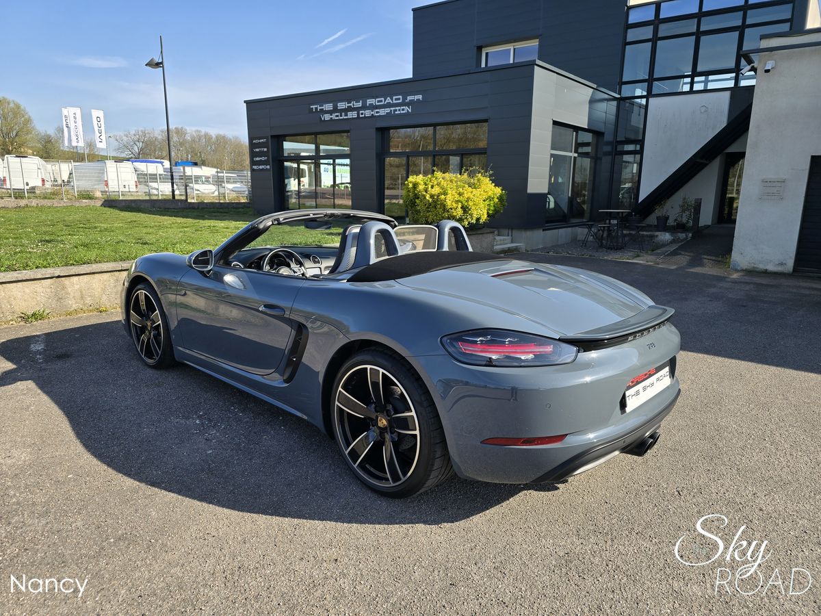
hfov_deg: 73.9
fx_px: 545
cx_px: 410
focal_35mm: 23
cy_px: 308
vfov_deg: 58.9
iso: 12
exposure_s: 1/430
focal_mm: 6.3
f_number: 1.7
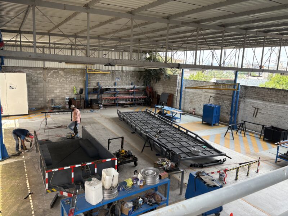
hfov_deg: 67.3
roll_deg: -2.3
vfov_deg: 53.1
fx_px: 216
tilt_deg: -11.3
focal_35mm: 26
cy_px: 108
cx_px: 144
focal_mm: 5.96
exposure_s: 1/242
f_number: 1.6
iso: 64
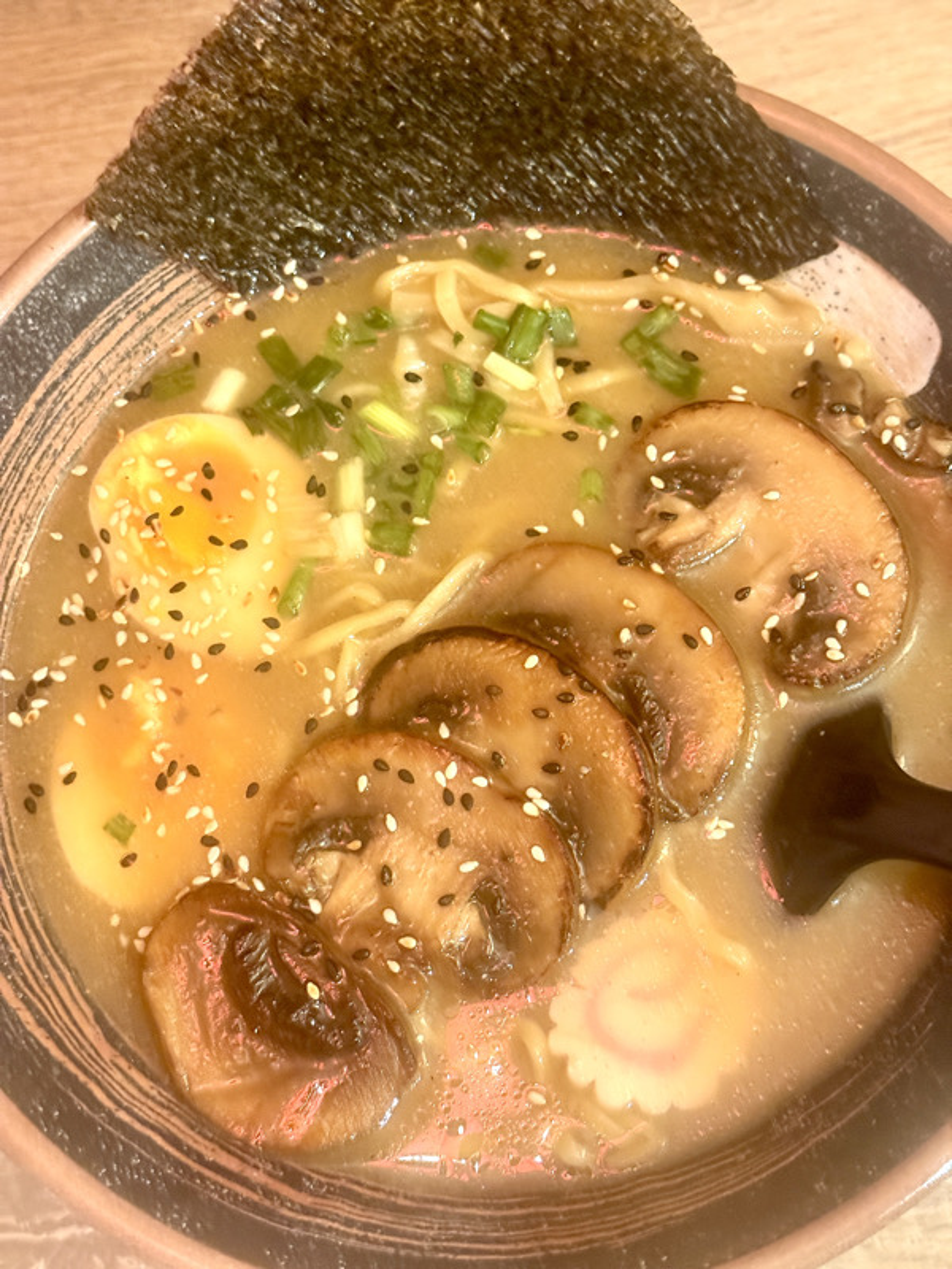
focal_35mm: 48
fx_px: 1760
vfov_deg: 39.7
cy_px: 634
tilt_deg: -71.9
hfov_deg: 30.3
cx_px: 476
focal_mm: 6.76
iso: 500
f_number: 1.78
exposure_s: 1/33
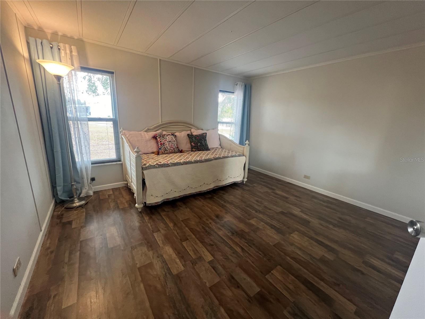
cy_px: 160
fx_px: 160
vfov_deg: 89.9
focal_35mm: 13
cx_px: 212
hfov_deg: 106.2
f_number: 1.8
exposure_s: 1/60
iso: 250
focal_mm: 1.57
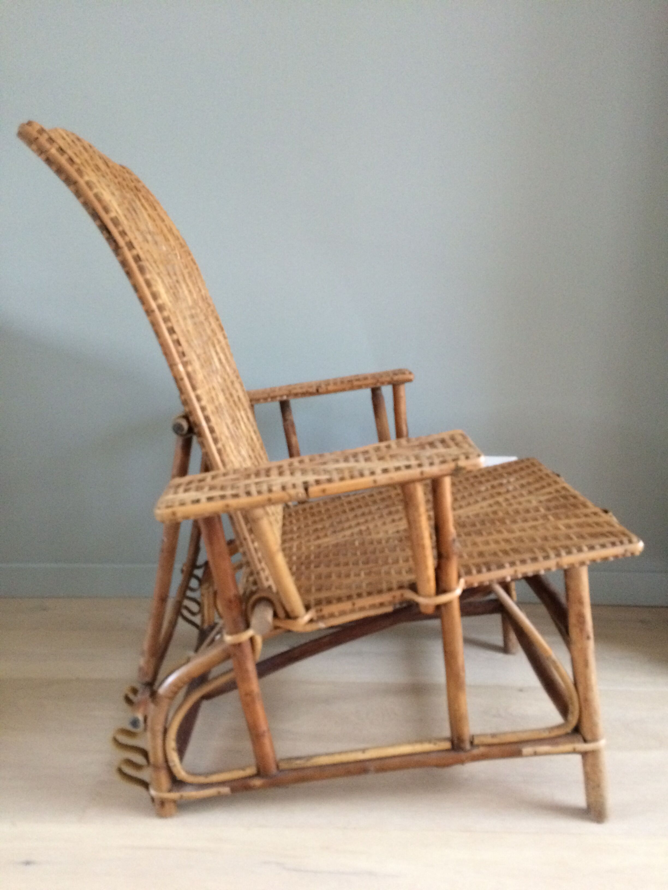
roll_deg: -0.3
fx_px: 746
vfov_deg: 61.7
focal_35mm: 29
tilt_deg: -13.1
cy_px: 445
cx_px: 334
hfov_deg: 48.2
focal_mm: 4.15
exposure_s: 1/17
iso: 320
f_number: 2.2
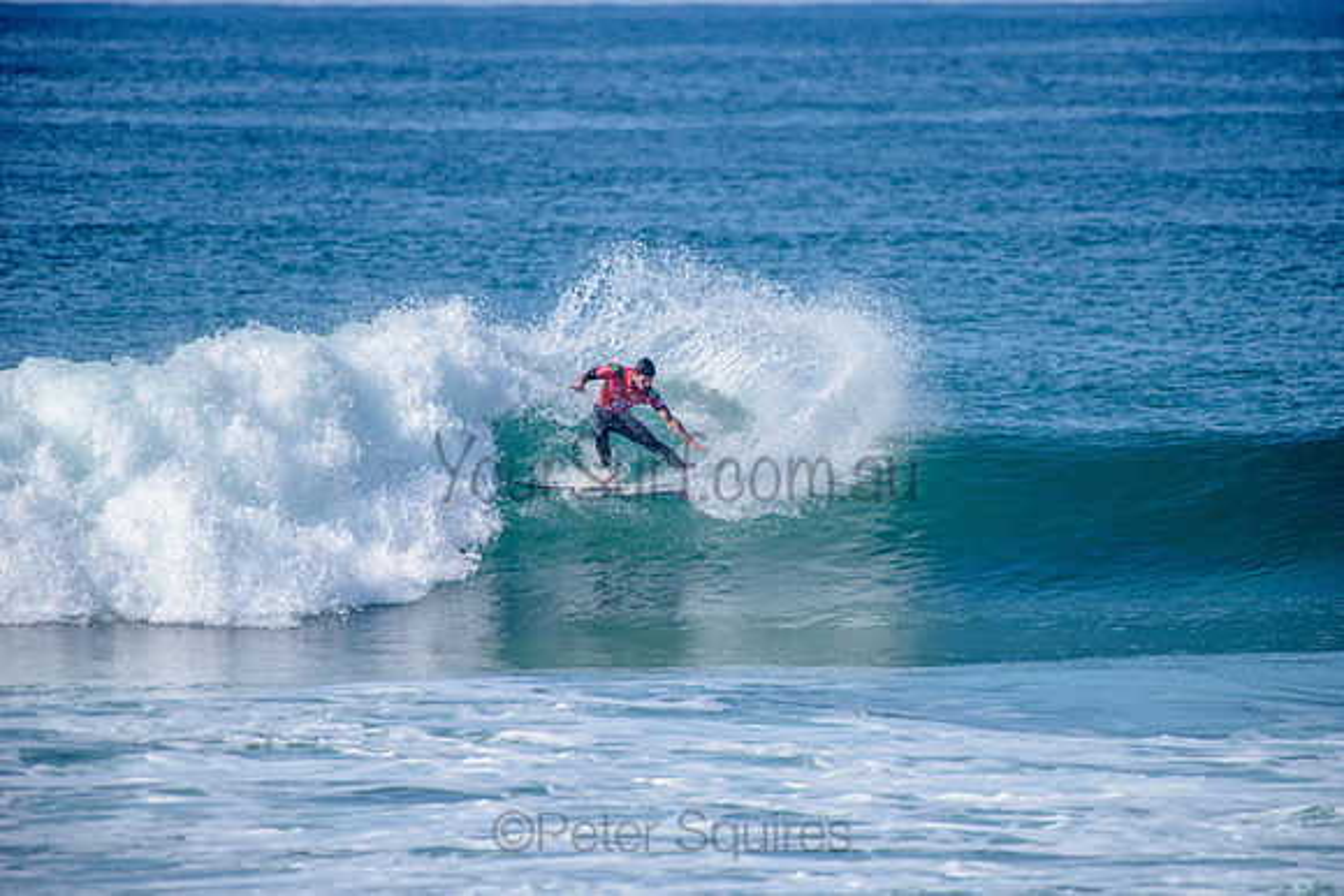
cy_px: 448
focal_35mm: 500
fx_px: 18670
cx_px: 672
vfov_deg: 2.8
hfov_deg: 4.1
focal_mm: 500
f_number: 5.6
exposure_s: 1/2000
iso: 160
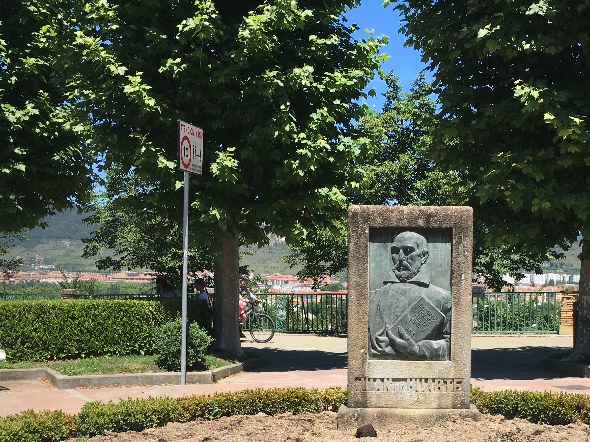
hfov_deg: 38.0
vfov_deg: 28.3
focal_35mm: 50
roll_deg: -1.0
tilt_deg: -6.7
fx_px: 852
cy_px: 368
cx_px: 365
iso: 25
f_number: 2.2
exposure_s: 1/1166
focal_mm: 4.15
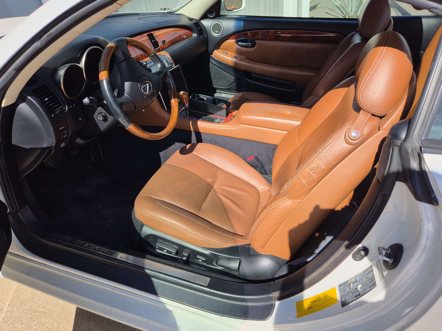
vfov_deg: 56.8
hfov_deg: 71.6
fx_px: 306
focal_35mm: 24
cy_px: 159
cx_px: 230
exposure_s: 1/4770
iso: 80
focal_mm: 5.4
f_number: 1.8
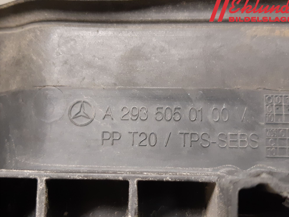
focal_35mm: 27
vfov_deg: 51.4
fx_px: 225
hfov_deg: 65.3
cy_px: 109
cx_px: 149
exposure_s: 1/25
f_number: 1.7
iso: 250
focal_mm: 3.93
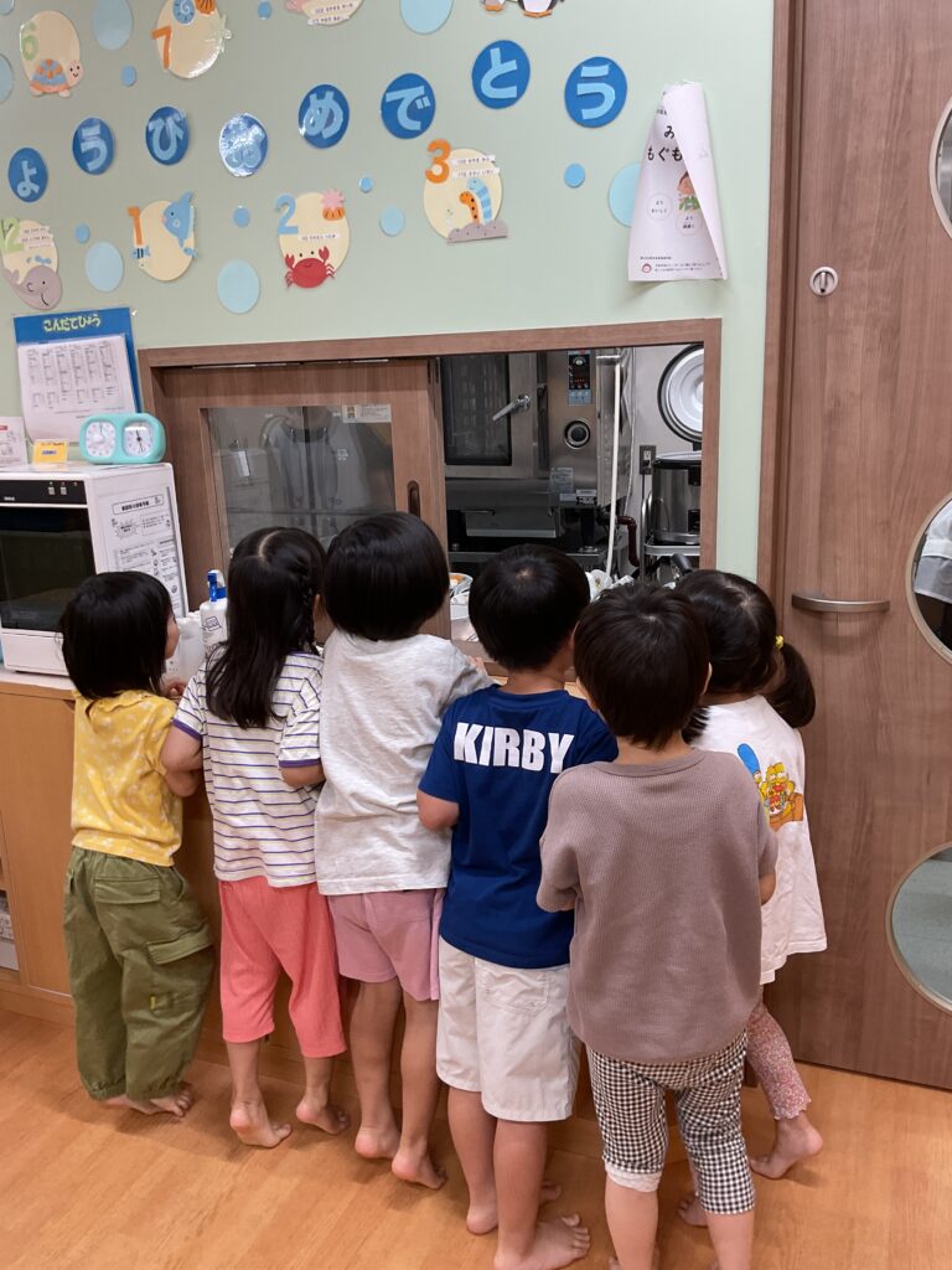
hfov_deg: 48.2
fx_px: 1063
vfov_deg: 61.7
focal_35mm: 29
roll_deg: +1.1
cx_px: 476
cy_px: 635
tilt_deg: -14.7
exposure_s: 1/60
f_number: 1.8
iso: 50
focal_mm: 3
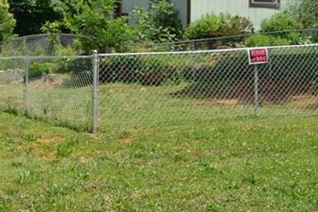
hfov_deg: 24.0
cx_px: -87
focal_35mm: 75
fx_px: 662
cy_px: 87
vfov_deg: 18.2
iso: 100
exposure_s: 1/200
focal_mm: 18
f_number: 7.1
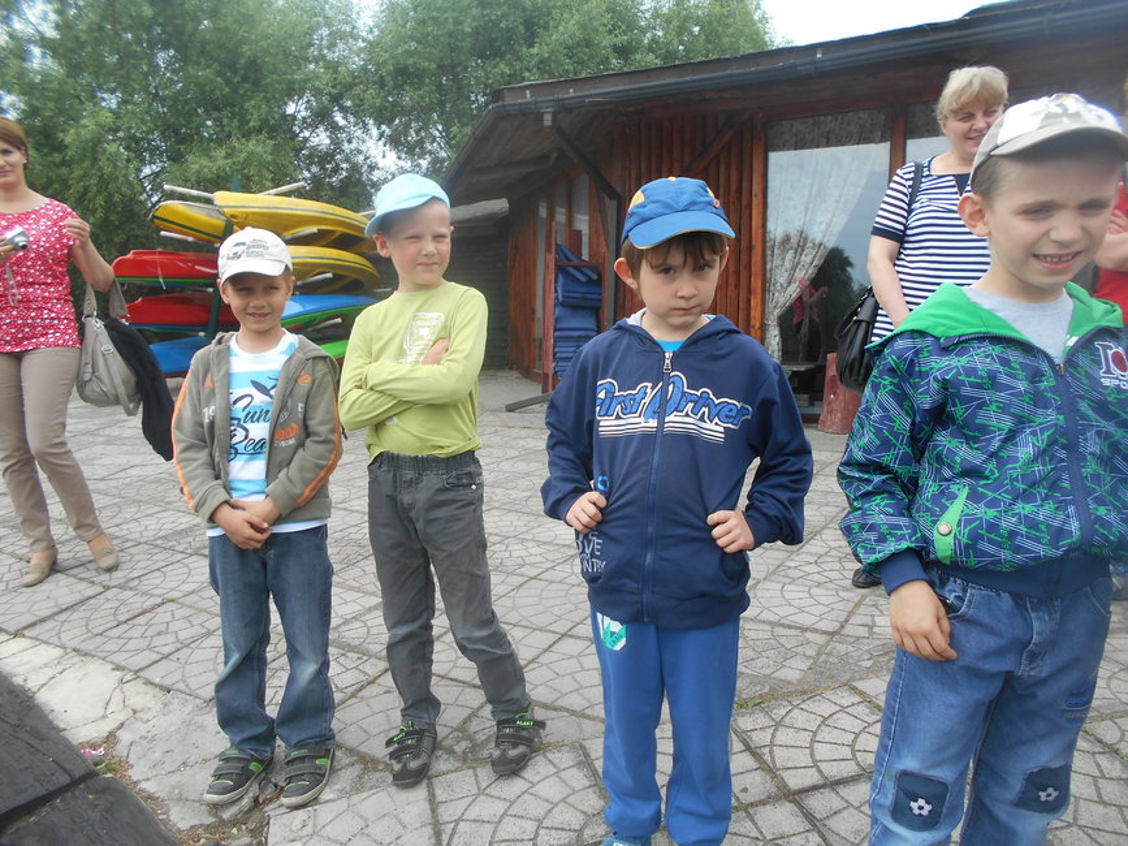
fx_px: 847
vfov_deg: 53.1
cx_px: 564
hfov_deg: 67.3
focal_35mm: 26
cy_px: 423
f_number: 3.2
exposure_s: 1/400
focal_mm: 4.6
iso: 80
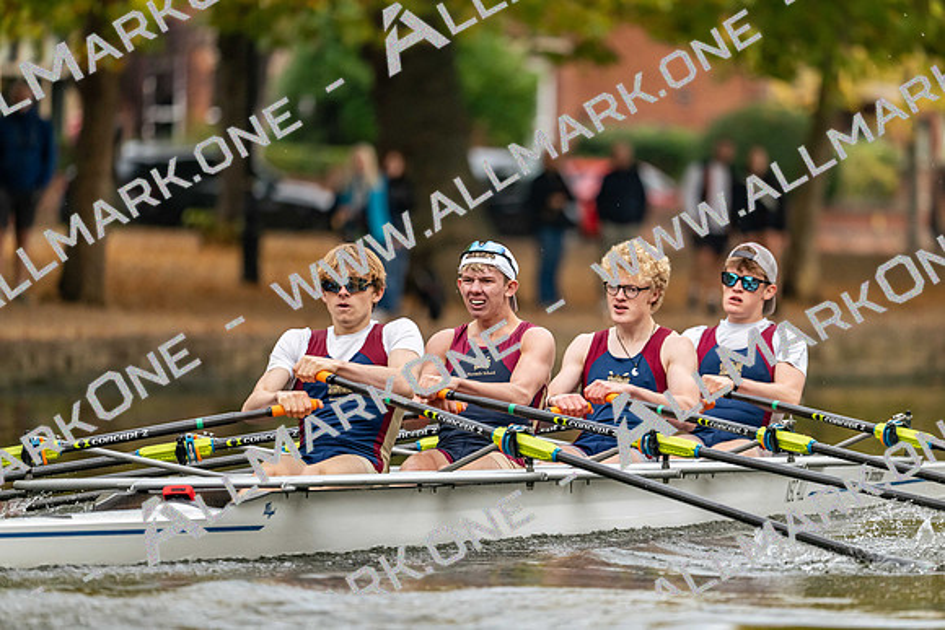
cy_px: 315
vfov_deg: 3.4
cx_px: 472
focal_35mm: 400
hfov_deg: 5.2
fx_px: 10502
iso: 2200
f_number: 4.5
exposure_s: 1/2500
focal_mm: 400
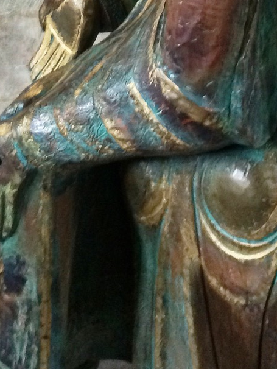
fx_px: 1045
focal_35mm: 98
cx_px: 178
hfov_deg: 15.1
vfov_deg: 18.7
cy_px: -102
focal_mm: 4.15
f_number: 2.2
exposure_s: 1/17
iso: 400
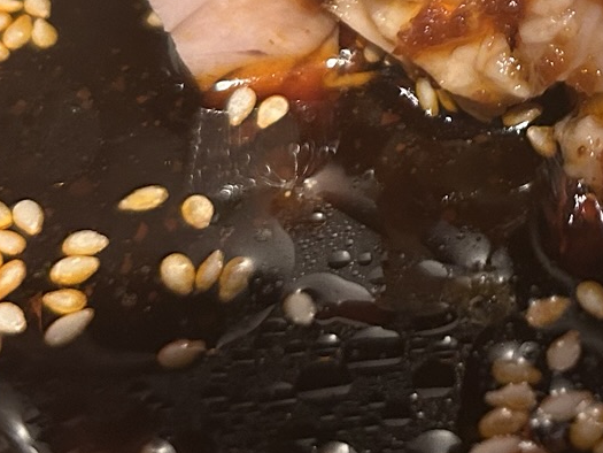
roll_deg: +2.5
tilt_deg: -41.7
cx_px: 605
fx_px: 1725
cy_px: -77
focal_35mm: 99
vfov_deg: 14.5
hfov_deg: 19.3
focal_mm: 5.7
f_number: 1.5
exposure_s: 1/50
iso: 250
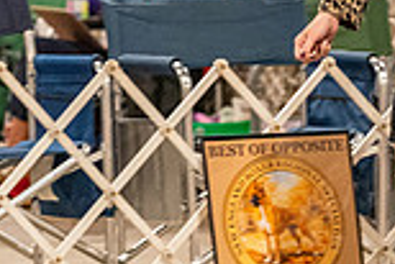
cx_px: 575
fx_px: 5678
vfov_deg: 2.7
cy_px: 29
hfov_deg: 4.0
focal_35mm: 517
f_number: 3.5
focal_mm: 137
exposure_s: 1/250
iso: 6400
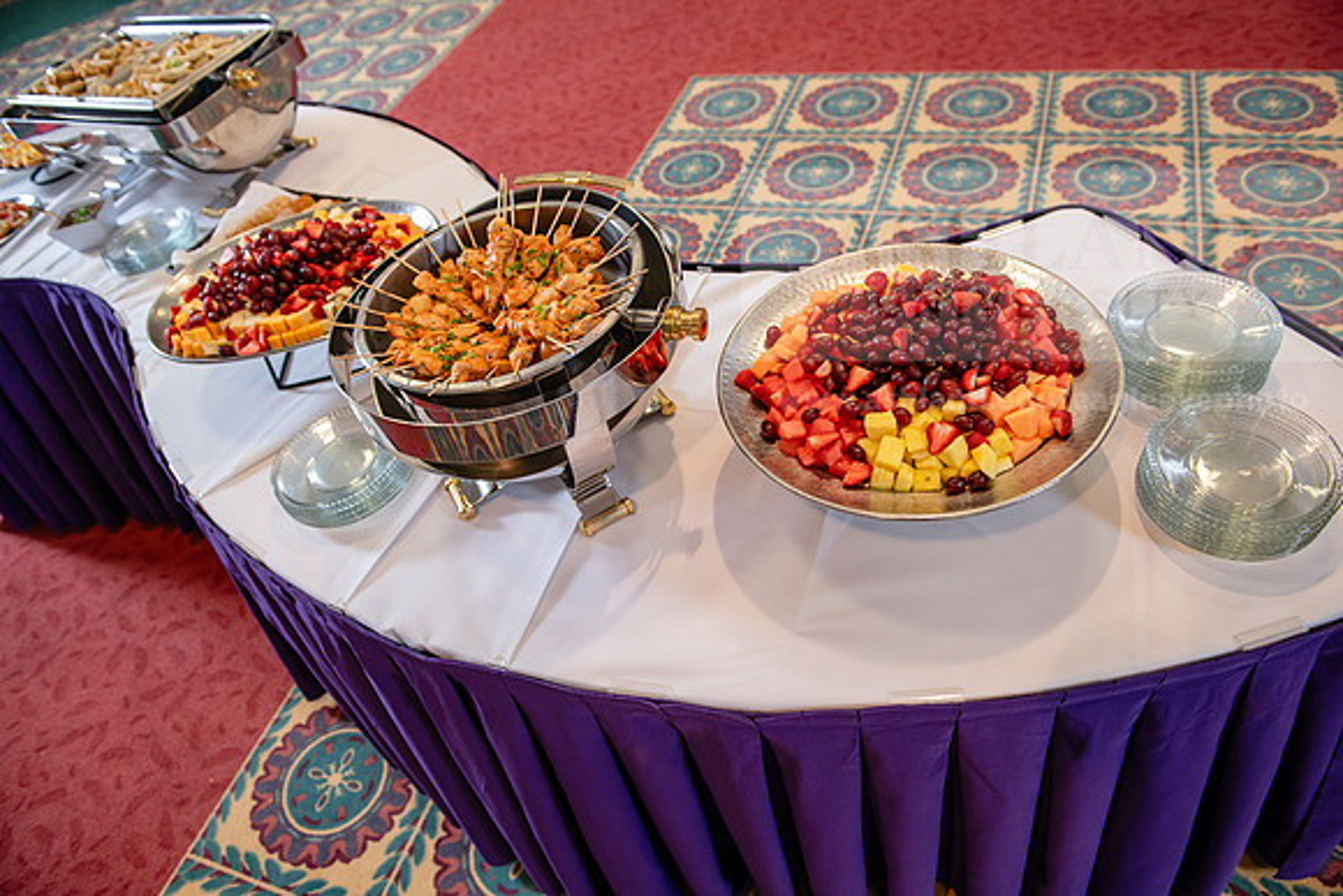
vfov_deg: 49.6
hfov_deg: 69.4
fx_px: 970
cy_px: 448
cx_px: 672
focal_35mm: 26
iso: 320
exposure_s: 1/80
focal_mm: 26
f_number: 3.5
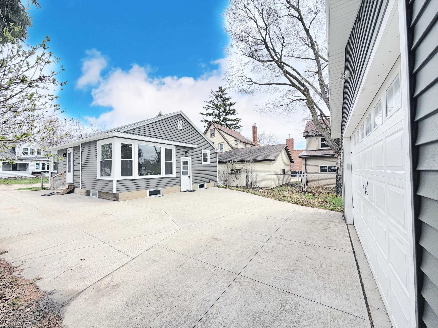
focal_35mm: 14
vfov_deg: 85.7
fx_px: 177
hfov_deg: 102.1
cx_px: 219
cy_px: 164
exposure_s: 1/970
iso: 20
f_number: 2.2
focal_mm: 2.22
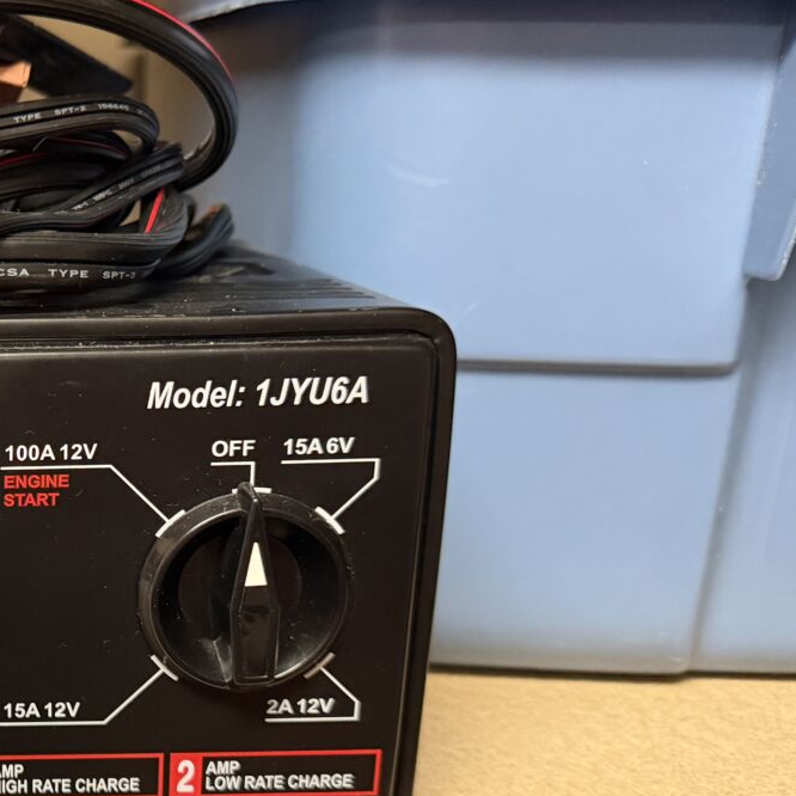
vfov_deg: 33.2
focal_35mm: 51
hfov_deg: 29.4
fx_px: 1327
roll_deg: +1.1
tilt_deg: -16.9
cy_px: 503
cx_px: -123
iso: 640
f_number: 1.78
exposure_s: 1/60
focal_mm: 6.76
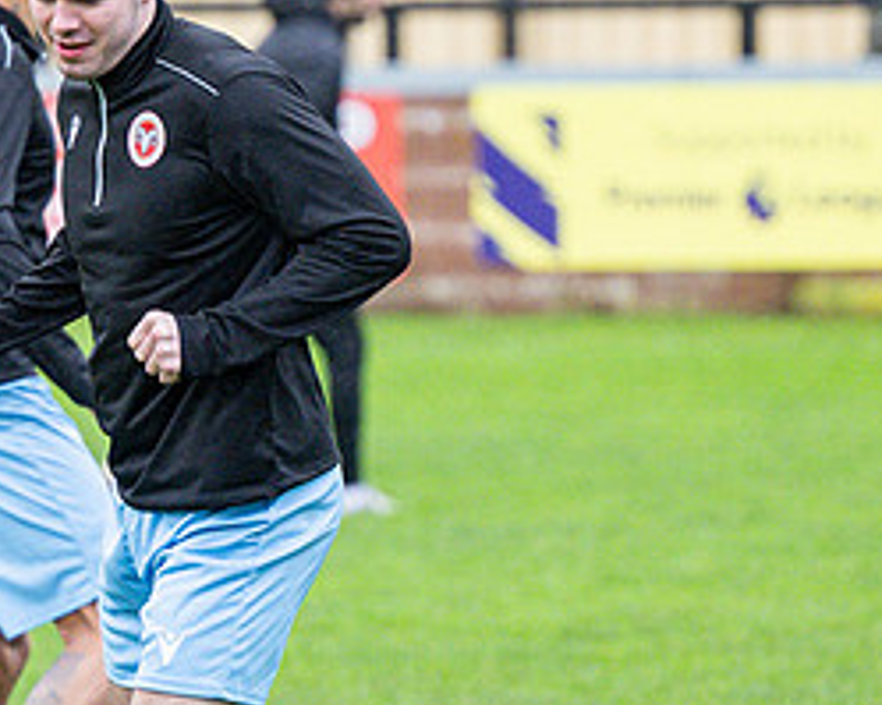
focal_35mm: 644
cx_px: 157
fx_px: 16804
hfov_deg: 3.0
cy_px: 575
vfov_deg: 2.4
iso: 800
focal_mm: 145
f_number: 2.8
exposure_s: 1/1000
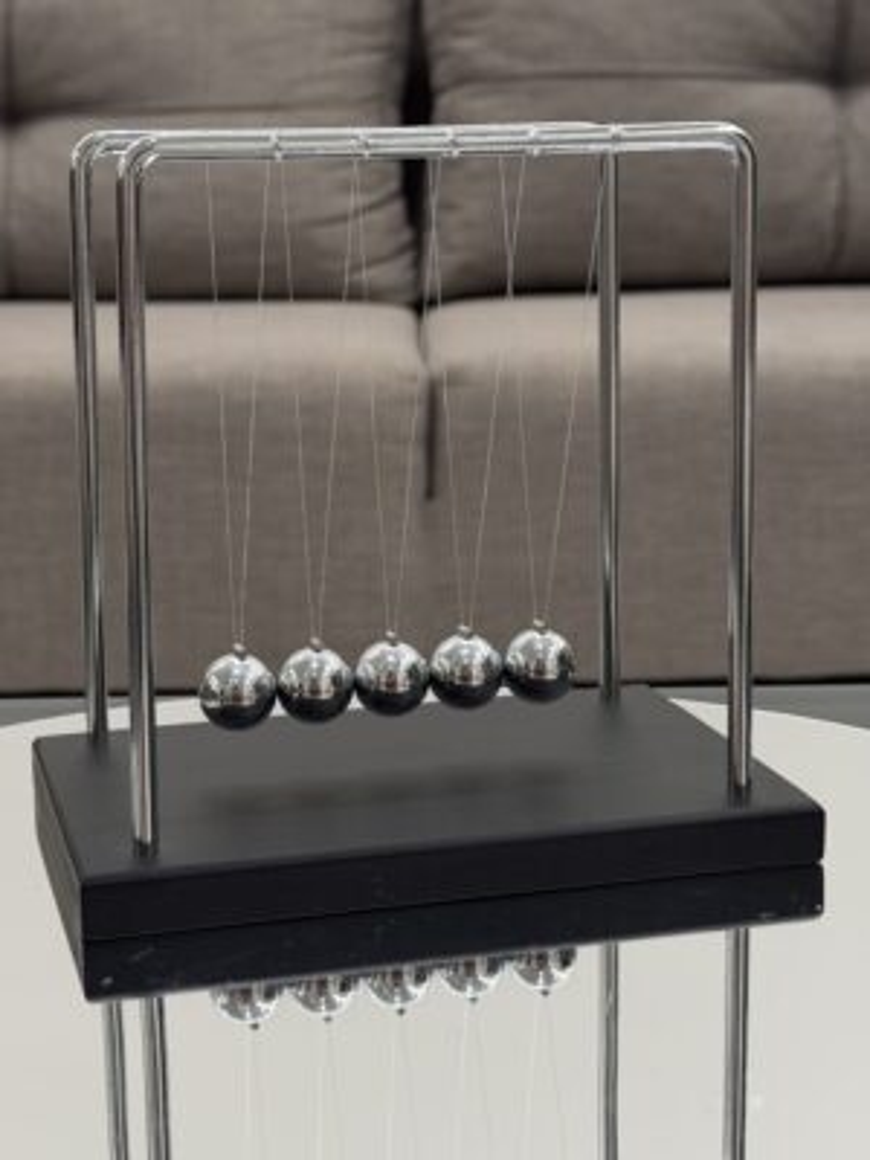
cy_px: 580
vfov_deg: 39.7
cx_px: 435
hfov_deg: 30.3
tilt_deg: -12.7
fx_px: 1609
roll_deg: -0.3
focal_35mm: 48
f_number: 1.78
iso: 100
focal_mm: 6.76
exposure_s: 1/50
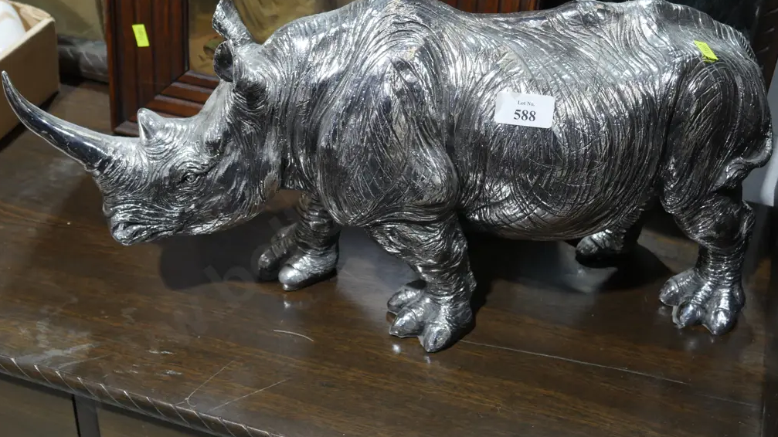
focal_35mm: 51
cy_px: 169
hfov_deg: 40.6
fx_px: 1052
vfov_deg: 23.4
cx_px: 392
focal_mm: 23
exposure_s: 1/60
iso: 640
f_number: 5.1
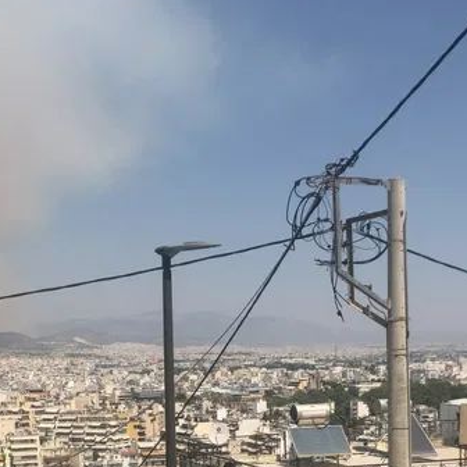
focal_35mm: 59
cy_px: 431
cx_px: 181
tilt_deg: -5.8
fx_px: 901
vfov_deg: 27.9
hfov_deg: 29.0
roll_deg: -1.1
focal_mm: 4
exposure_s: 1/4000
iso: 25
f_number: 1.8
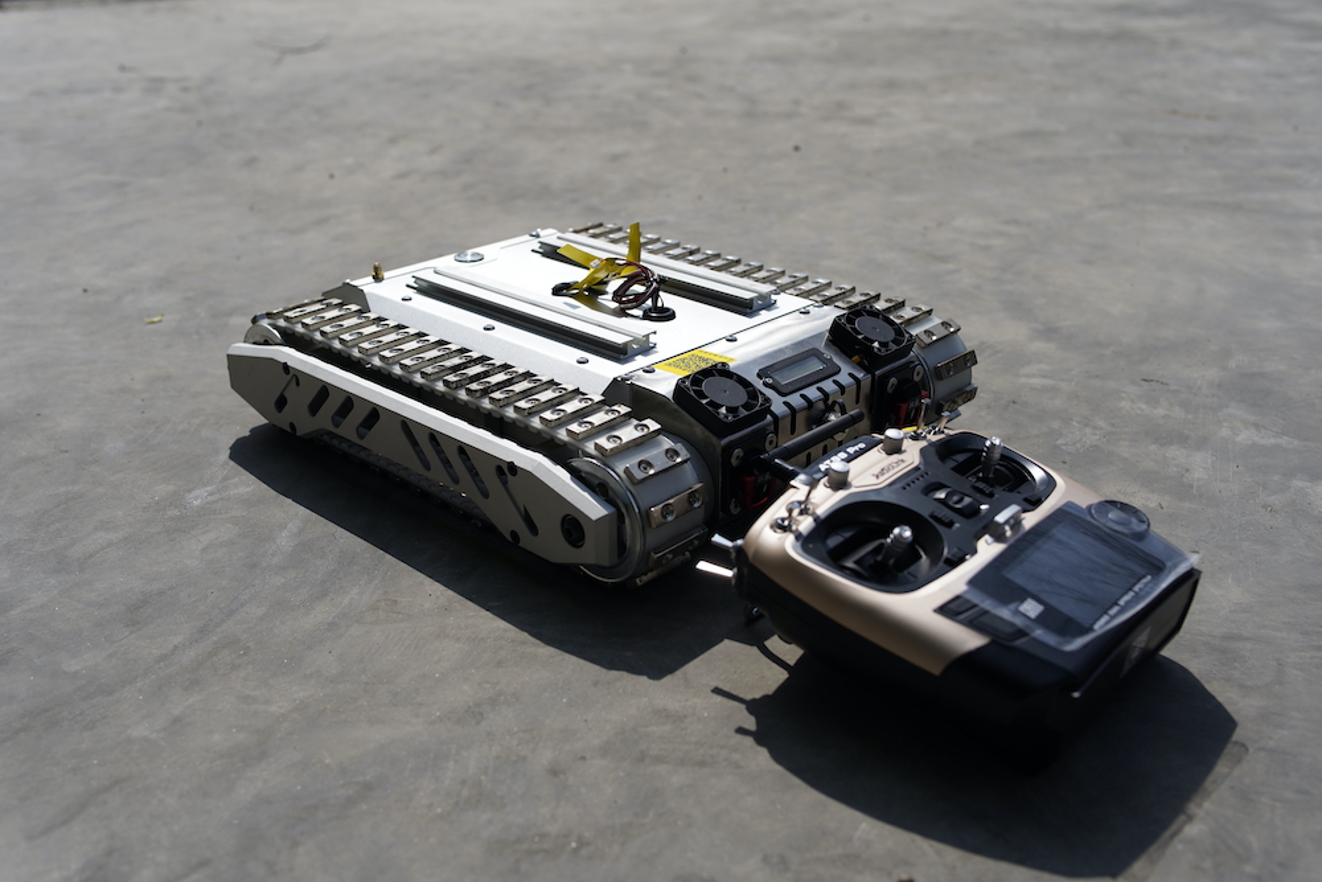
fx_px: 1285
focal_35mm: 35
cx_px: 661
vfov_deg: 37.9
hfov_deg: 54.4
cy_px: 441
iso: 100
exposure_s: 1/1600
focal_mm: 35
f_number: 4.5
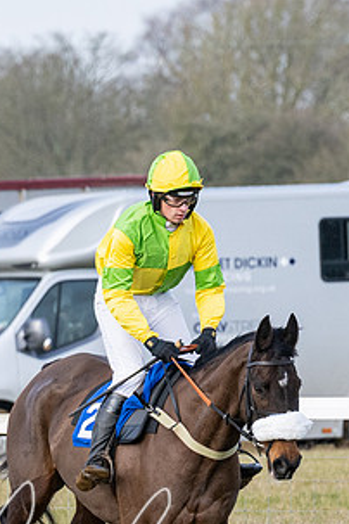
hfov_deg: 1.7
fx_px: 11487
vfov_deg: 2.6
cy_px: 432
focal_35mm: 790
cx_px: 316
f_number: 5
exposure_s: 1/1250
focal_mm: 175
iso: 400
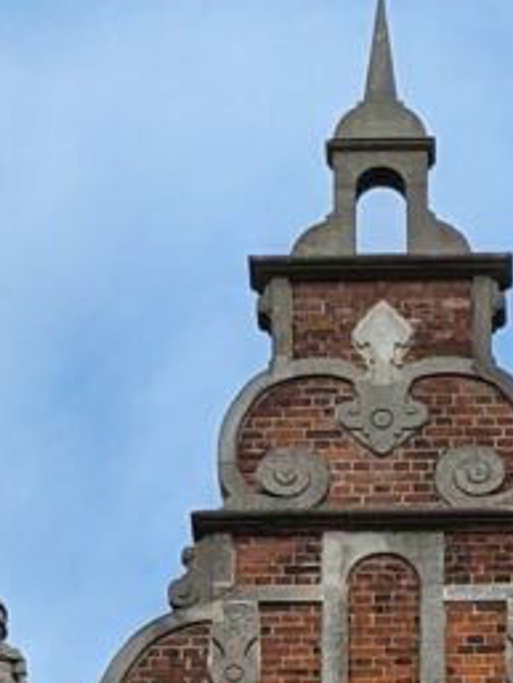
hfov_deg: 5.0
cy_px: 1276
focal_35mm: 299
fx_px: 5903
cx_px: 421
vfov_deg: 6.5
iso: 48
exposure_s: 1/1727
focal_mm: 6.81
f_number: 1.85
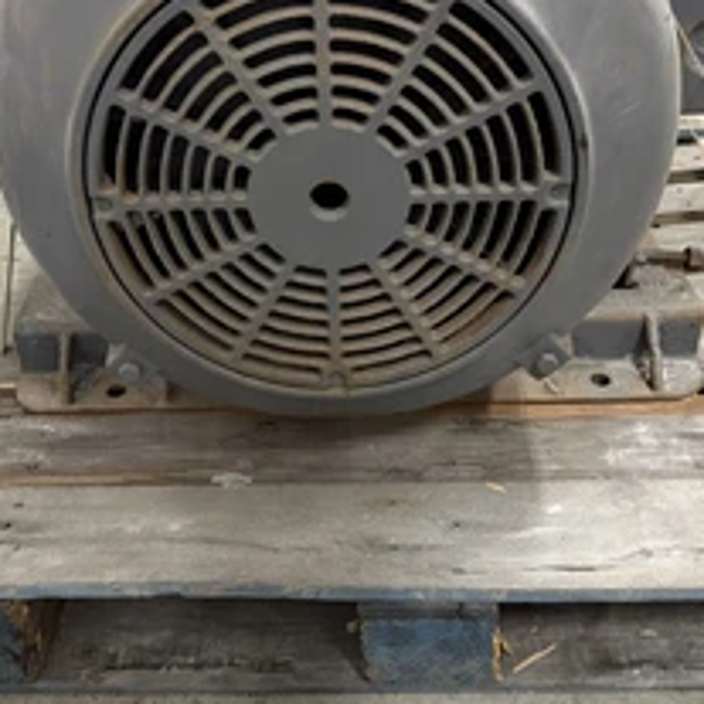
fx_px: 943
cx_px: 364
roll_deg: +3.5
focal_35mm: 41
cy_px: 286
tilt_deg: -34.9
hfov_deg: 40.9
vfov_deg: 40.8
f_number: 1.78
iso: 500
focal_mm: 6.76
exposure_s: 1/60
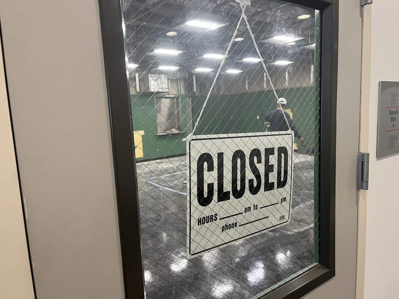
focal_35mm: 26
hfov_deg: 67.3
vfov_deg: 53.1
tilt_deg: -7.0
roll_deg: +4.0
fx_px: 300
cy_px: 150
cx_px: 200
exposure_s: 1/60
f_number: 1.6
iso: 125
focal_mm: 5.1
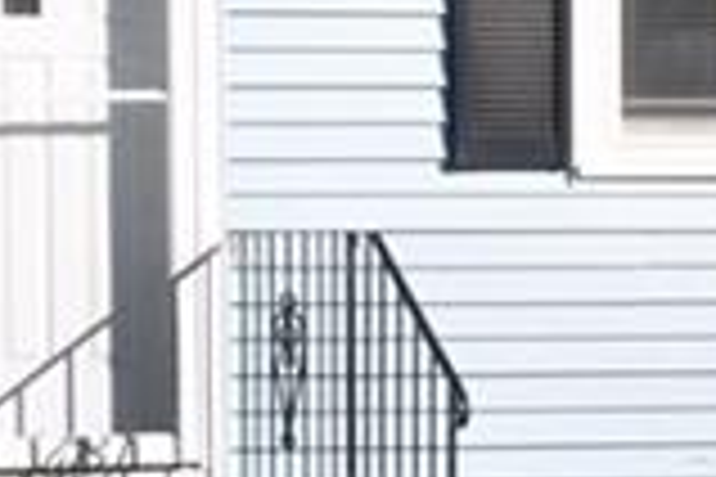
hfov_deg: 10.6
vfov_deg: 7.1
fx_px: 3838
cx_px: 131
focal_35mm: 193
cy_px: 65
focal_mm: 20
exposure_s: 1/320
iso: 250
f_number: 11
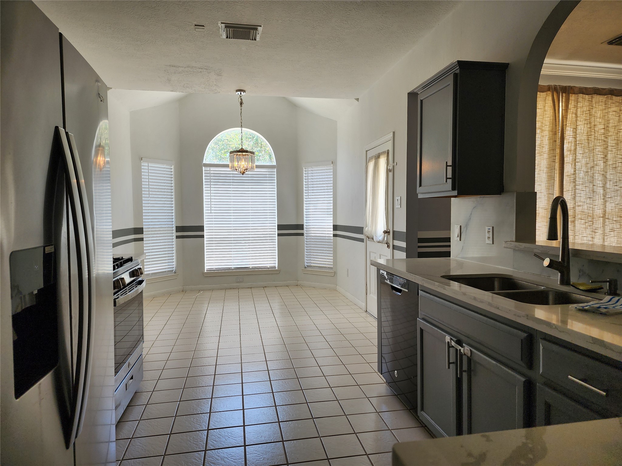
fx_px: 413
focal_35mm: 23
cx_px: 311
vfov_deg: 58.9
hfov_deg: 73.9
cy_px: 233
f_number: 1.8
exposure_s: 1/180
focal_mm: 6.4
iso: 50
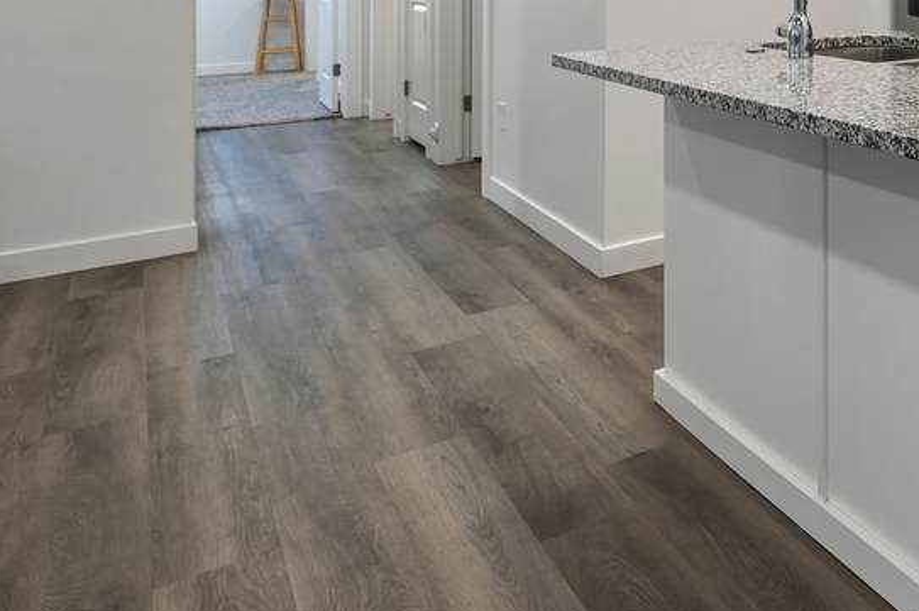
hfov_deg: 41.7
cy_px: 205
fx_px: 842
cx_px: 1070
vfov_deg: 39.4
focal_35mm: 33
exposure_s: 1/13
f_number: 8
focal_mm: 14
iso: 250
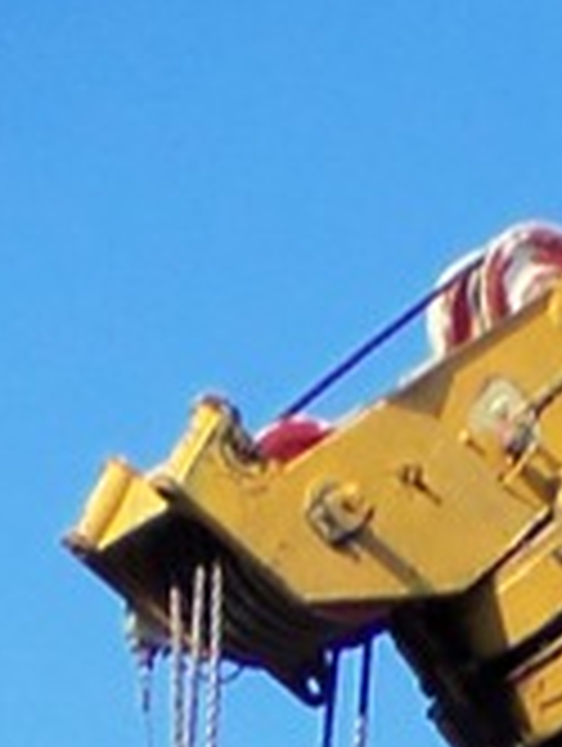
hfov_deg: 6.0
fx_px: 4837
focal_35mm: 224
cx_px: 1846
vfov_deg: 7.1
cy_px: 2732
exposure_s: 1/500
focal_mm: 5.2
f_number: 3.4
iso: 80
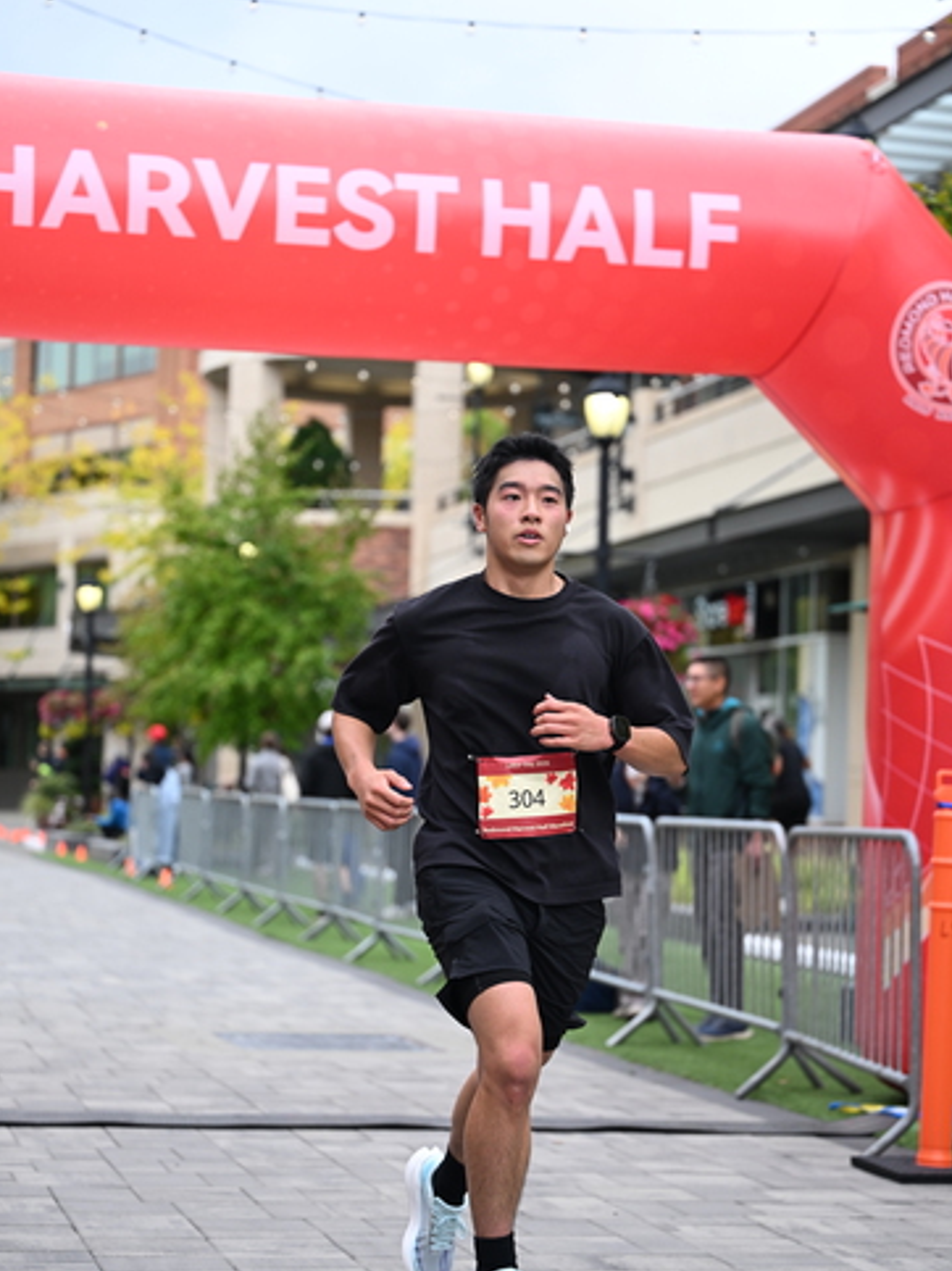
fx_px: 2935
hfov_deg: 18.4
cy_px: 700
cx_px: 475
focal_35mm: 80
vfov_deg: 24.4
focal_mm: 73
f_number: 2.8
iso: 640
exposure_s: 1/2000
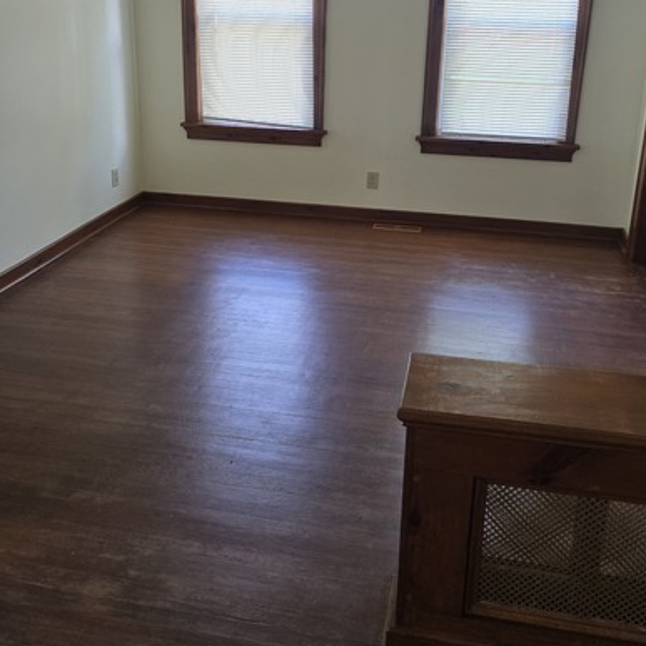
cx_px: 354
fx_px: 739
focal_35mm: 35
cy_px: 213
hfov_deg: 47.2
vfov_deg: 46.4
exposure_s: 1/120
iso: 320
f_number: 1.7
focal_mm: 6.3
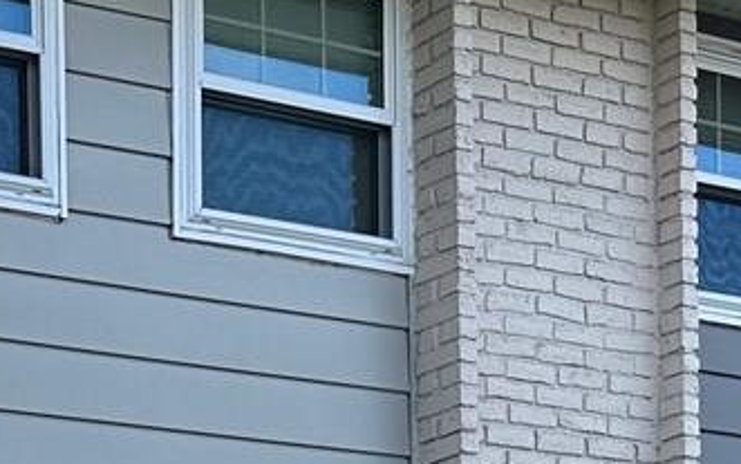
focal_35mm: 123
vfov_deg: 9.2
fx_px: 2484
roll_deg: +1.1
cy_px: 1213
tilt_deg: -2.4
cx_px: -170
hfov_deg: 16.2
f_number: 1.78
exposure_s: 1/1357
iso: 80
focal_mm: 6.86
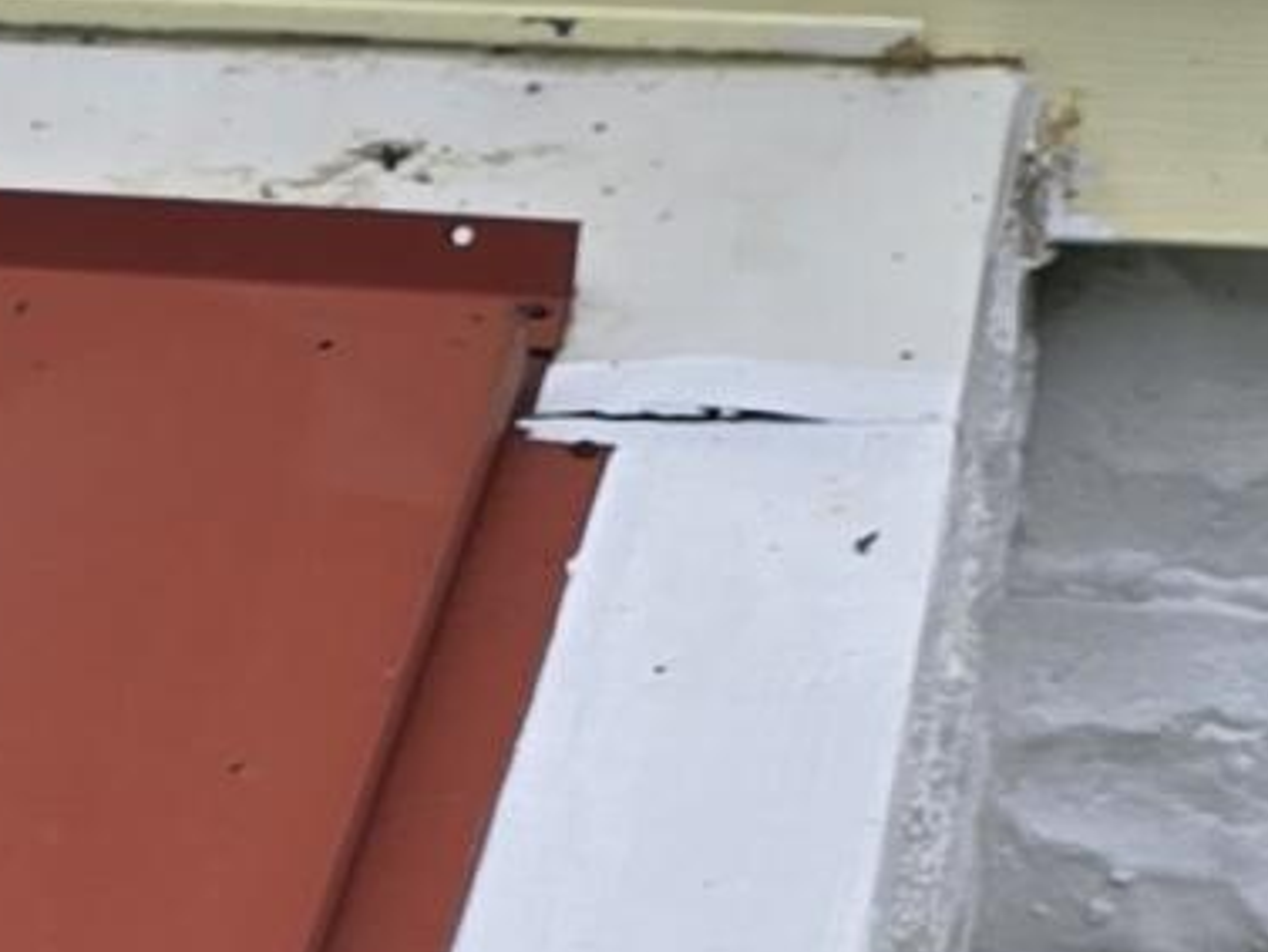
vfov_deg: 7.9
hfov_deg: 10.1
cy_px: 1561
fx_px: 6706
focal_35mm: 183
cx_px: -1140
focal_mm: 6.3
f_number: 1.7
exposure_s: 1/799
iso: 12
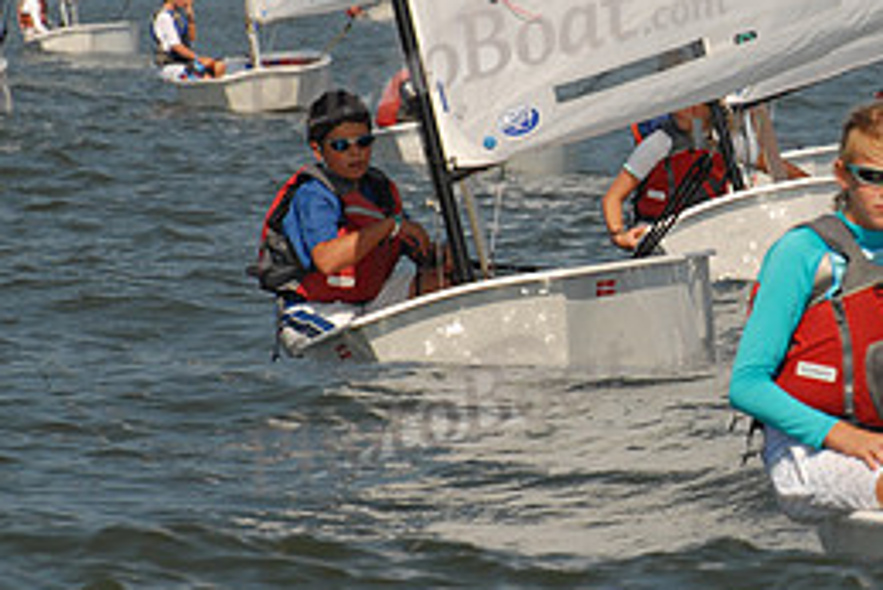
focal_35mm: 673
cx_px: 903
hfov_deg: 3.1
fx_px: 16516
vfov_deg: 2.0
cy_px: 181
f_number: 9
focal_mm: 200
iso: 250
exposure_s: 1/640
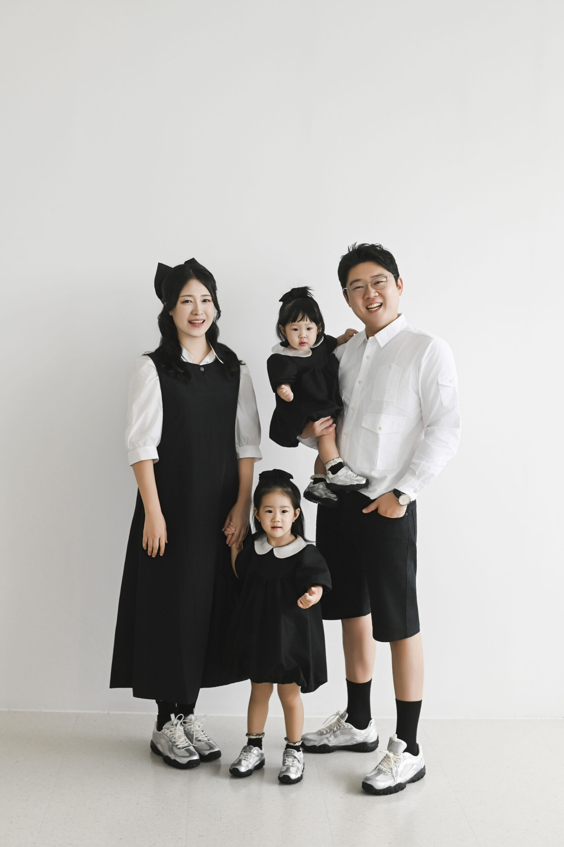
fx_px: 1177
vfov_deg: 39.6
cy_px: 424
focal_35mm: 50
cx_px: 282
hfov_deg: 27.0
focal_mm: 50
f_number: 4
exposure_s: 1/400
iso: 640
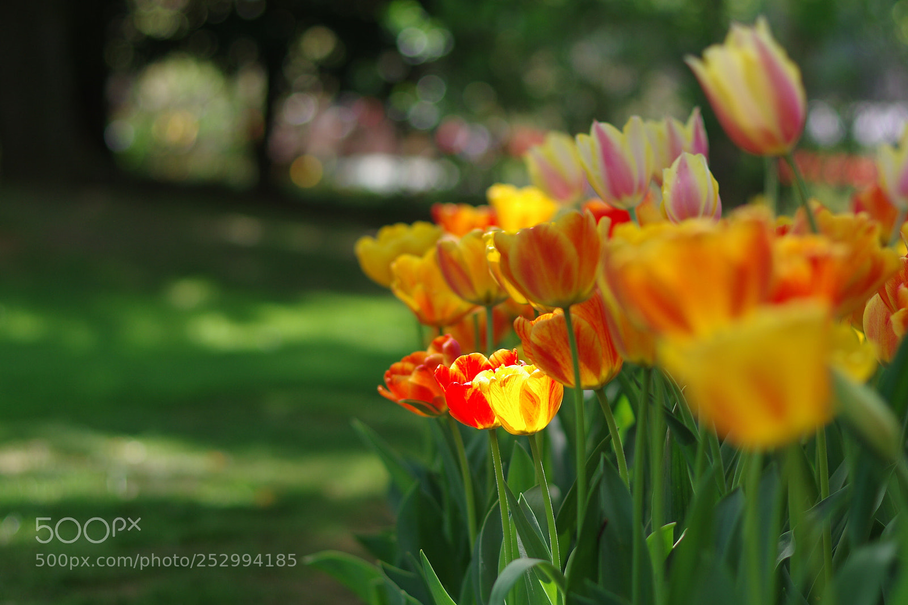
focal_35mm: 82
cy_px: 302
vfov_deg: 16.6
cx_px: 454
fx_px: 2068
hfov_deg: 24.8
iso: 100
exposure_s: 1/800
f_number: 2
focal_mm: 55
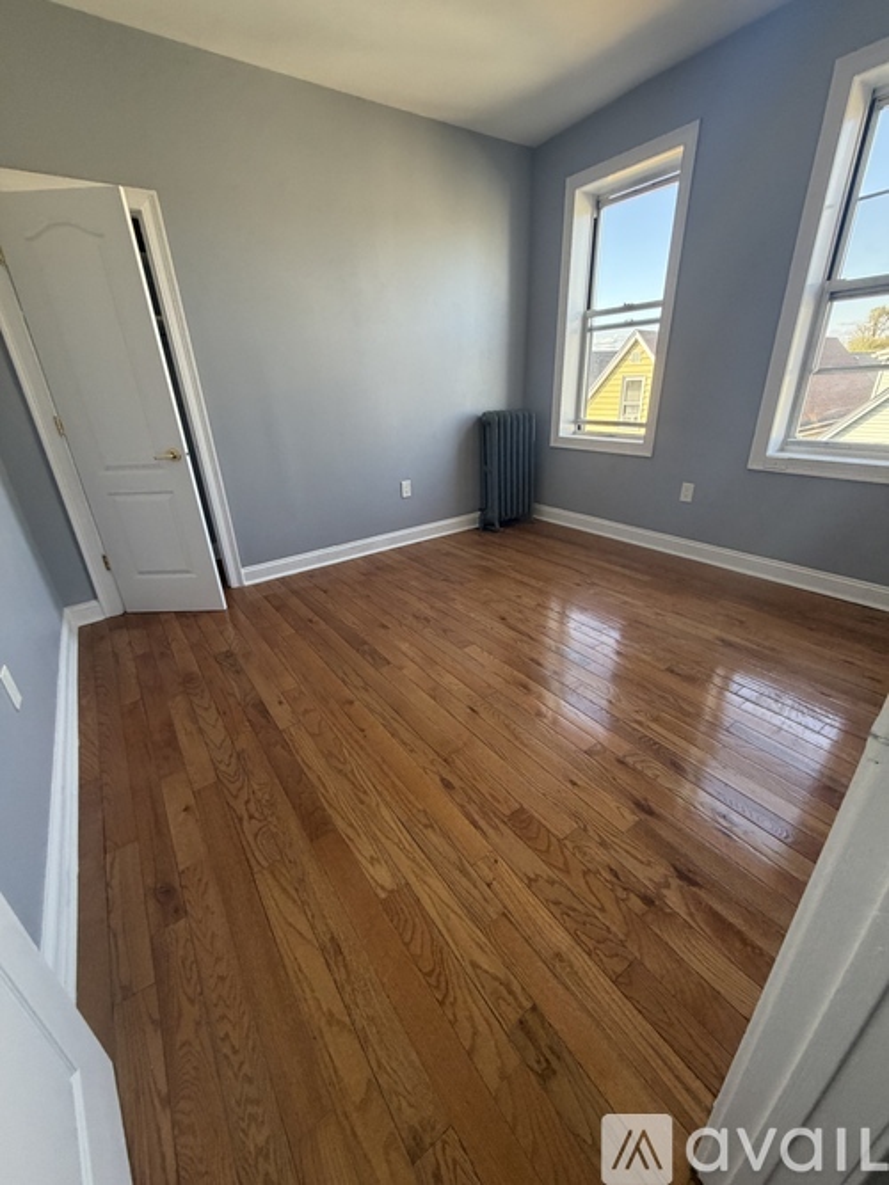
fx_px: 480
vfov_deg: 102.1
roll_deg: +3.0
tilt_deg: -21.5
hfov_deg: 85.7
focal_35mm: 14
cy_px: 592
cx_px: 444
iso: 250
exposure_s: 1/121
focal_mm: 2.22
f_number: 2.2
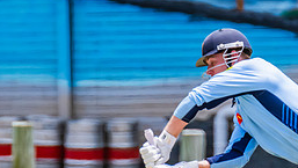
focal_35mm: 2132
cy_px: 131
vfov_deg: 0.6
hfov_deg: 1.0
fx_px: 16859
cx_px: 302
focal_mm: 600
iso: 800
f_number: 10
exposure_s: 1/2000
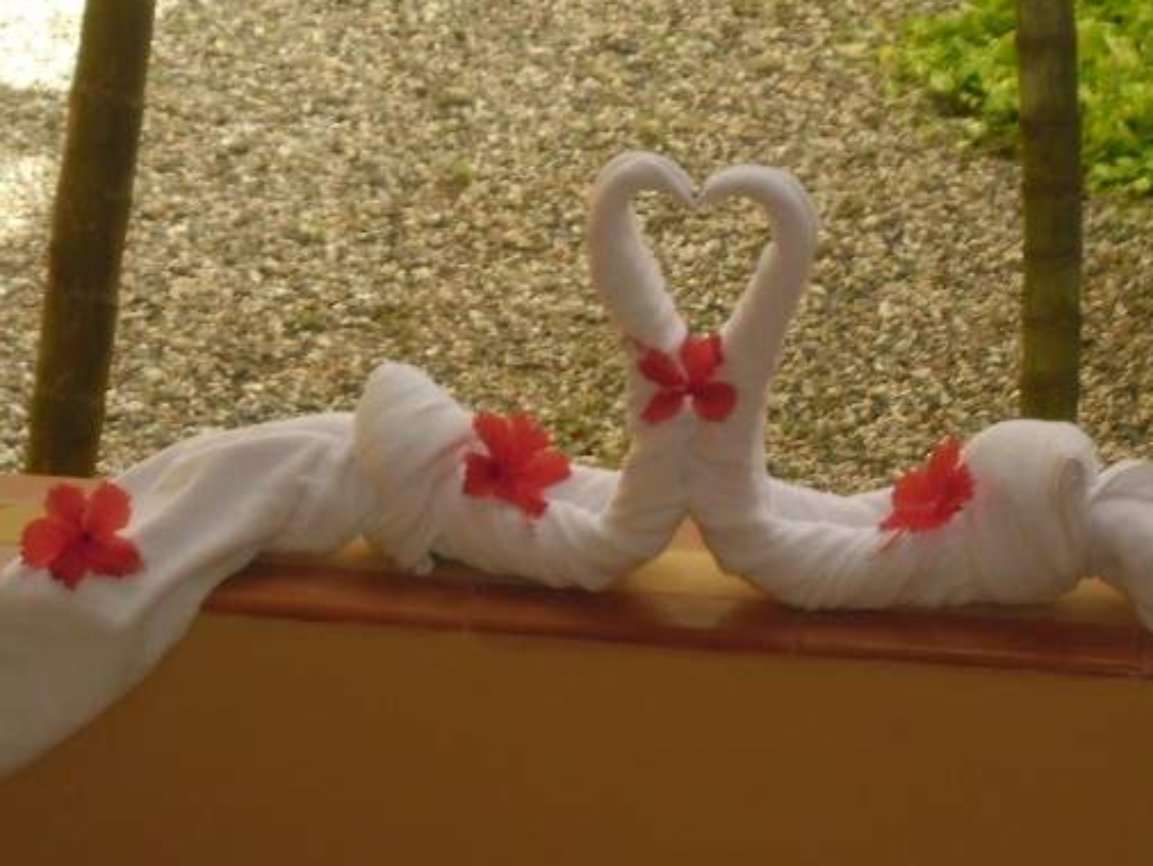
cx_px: 690
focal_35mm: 174
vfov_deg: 8.5
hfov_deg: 11.4
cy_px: 640
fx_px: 5798
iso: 100
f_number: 4.3
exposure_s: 1/60
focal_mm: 15.4
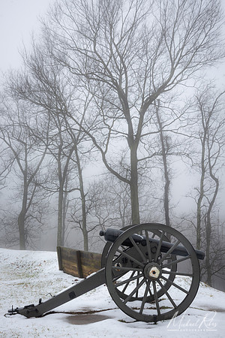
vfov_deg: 48.5
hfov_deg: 33.4
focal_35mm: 40
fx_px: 375
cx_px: 112
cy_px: 169
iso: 64
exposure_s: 1/20
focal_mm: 40
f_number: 13
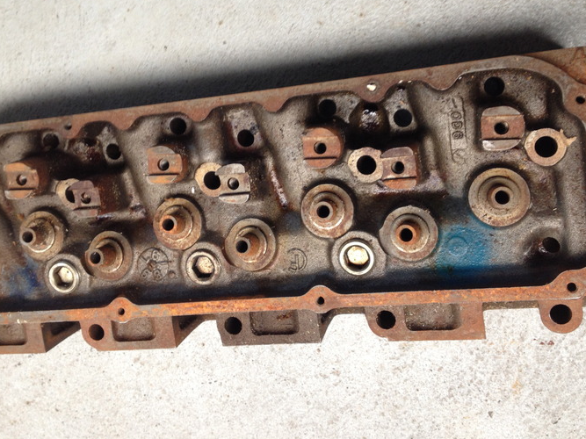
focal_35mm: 42
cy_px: 180
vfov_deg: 34.2
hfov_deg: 44.8
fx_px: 711
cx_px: 291
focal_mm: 4.28
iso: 80
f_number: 2.4
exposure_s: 1/20
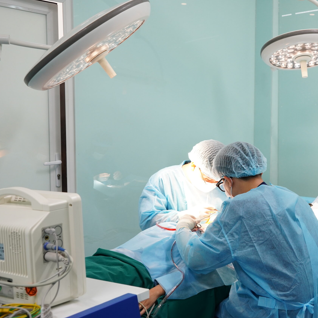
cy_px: 158
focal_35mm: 50
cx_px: 233
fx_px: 517
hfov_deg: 33.6
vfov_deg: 34.2
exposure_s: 1/60
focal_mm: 25.7
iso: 500
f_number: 4.5
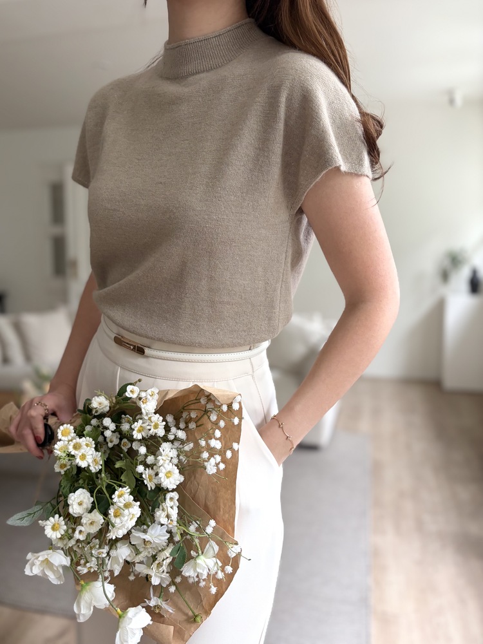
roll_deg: -0.6
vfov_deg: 67.3
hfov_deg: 53.1
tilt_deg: -6.3
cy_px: 322
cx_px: 242
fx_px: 484
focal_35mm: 26
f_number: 1.6
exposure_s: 1/94
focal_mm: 5.96
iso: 125
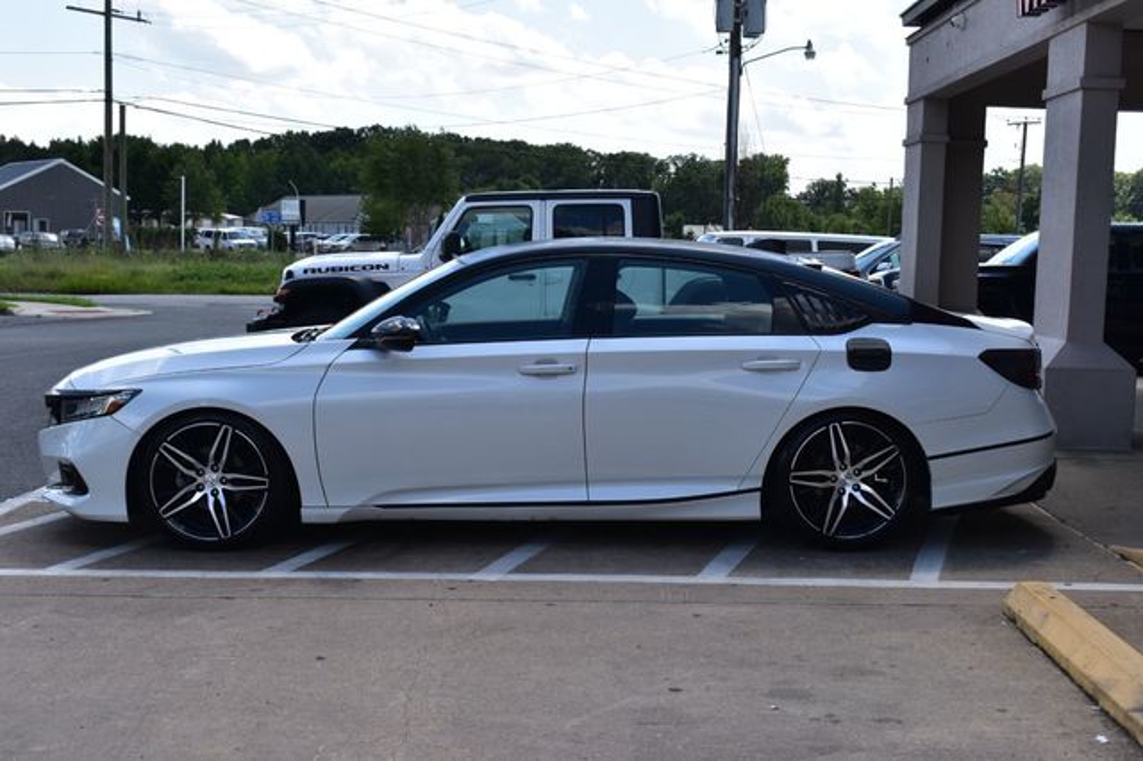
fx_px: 1476
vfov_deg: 28.9
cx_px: 572
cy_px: 380
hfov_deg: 42.3
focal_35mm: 46
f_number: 11
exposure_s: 1/500
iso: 400
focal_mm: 31
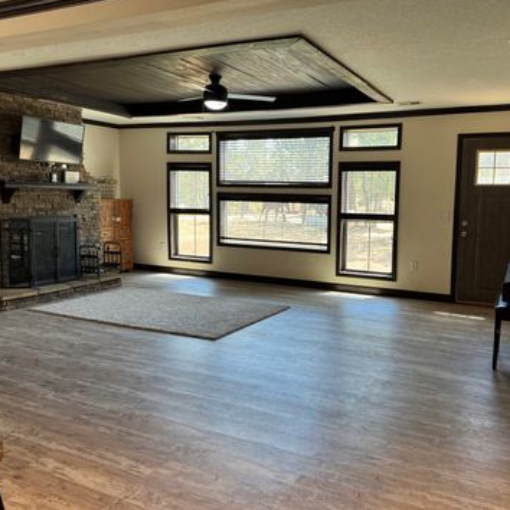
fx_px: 500
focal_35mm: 30
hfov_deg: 53.9
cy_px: 244
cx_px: 284
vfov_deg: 54.0
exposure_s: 1/120
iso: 100
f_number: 1.78
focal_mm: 6.76
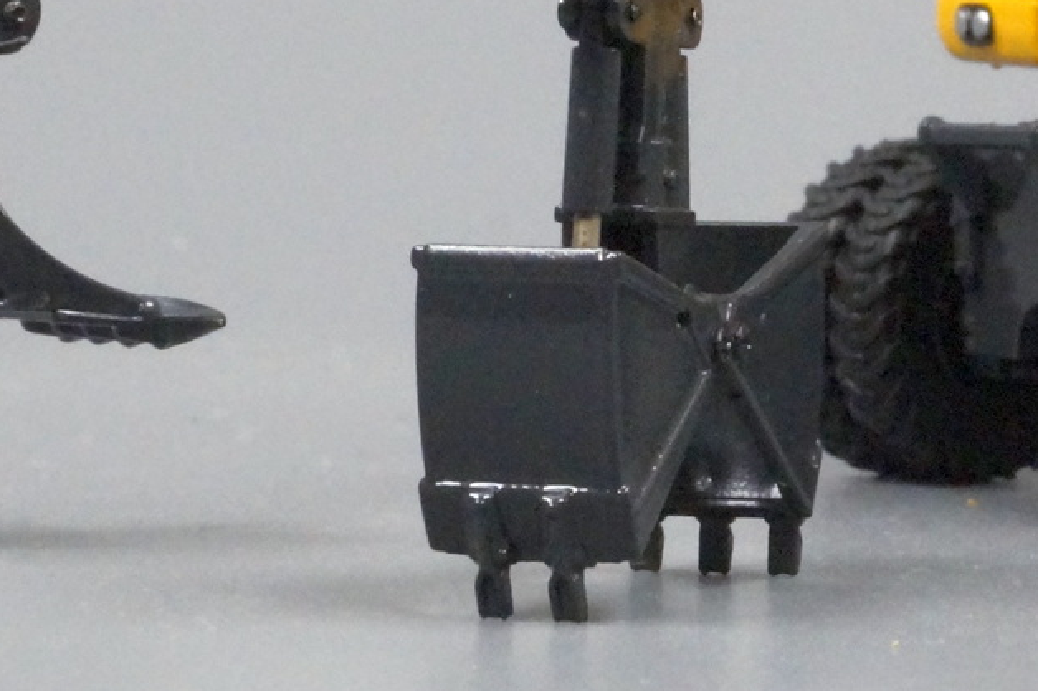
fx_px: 6887
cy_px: -201
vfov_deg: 5.7
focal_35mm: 239
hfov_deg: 8.6
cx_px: 797
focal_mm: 50
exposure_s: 1/15
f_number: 20
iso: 3200
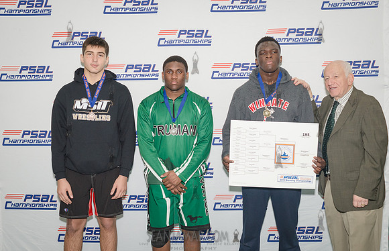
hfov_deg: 42.9
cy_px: 112
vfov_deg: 28.4
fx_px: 495
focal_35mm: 46
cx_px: 187
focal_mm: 35
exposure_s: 1/250
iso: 1600
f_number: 5
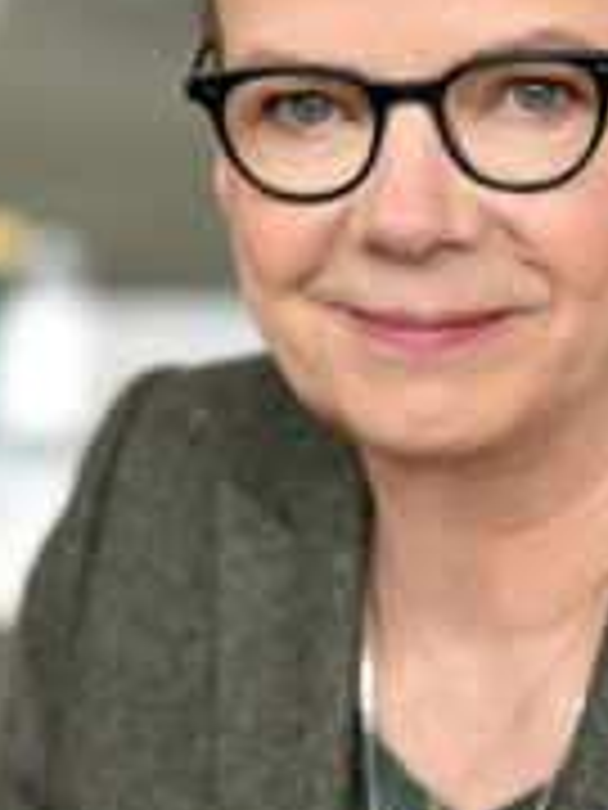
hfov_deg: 8.2
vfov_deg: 10.9
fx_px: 4262
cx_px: 225
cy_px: 254
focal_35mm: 182
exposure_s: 1/80
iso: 100
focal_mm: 85
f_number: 3.2
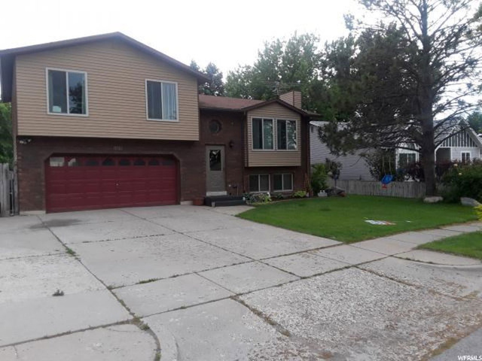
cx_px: 241
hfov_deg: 63.4
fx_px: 390
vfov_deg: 49.7
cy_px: 180
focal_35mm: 28
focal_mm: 2.9
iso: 40
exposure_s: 1/291
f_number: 1.9
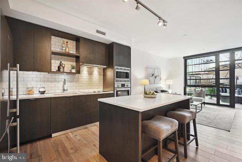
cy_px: 81
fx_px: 108
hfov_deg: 96.7
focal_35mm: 16
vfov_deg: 73.7
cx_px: 121
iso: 200
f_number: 9
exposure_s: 1/8
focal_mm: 16
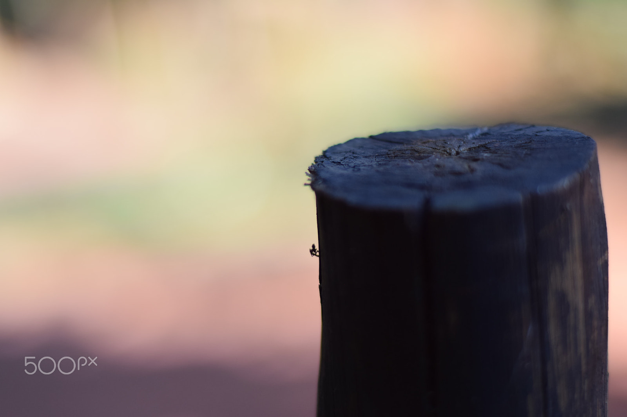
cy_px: 208
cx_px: 314
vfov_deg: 18.2
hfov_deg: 27.0
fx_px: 1306
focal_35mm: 75
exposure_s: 1/1000
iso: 200
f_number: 1.8
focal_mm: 50
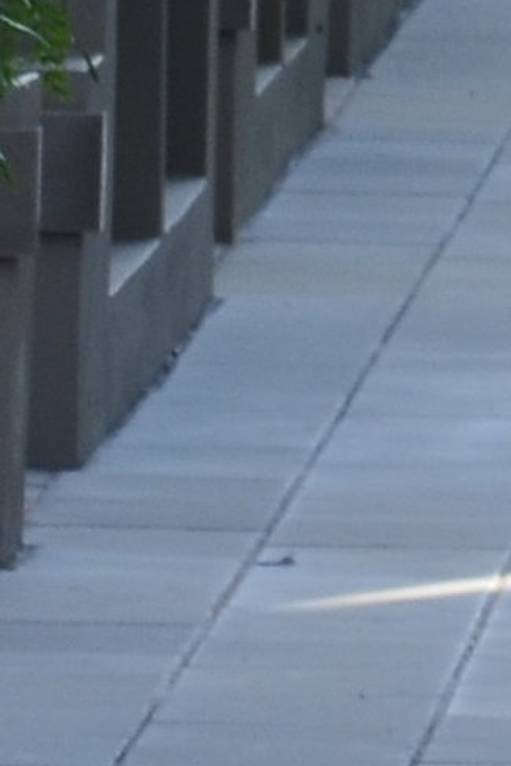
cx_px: 1207
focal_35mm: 1090
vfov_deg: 1.9
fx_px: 23190
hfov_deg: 1.3
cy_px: -587
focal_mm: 72
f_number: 11
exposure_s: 1/100
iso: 200
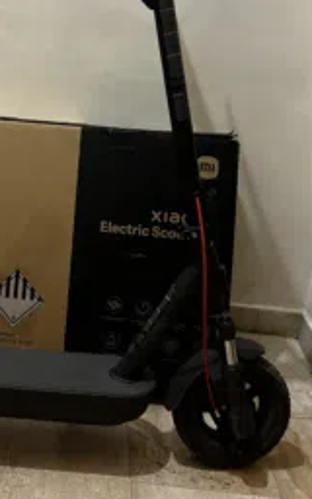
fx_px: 585
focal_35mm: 43
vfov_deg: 44.8
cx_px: 41
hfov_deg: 28.9
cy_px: 131
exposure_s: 1/50
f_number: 1.5
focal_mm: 5.7
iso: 250
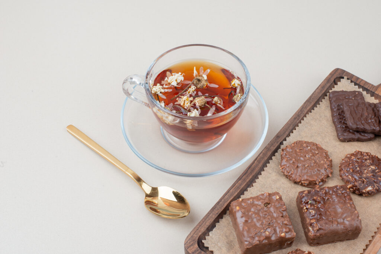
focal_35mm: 50
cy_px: 127
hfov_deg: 39.6
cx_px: 190
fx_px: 529
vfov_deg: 27.0
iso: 320
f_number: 10
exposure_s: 1/100
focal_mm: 50
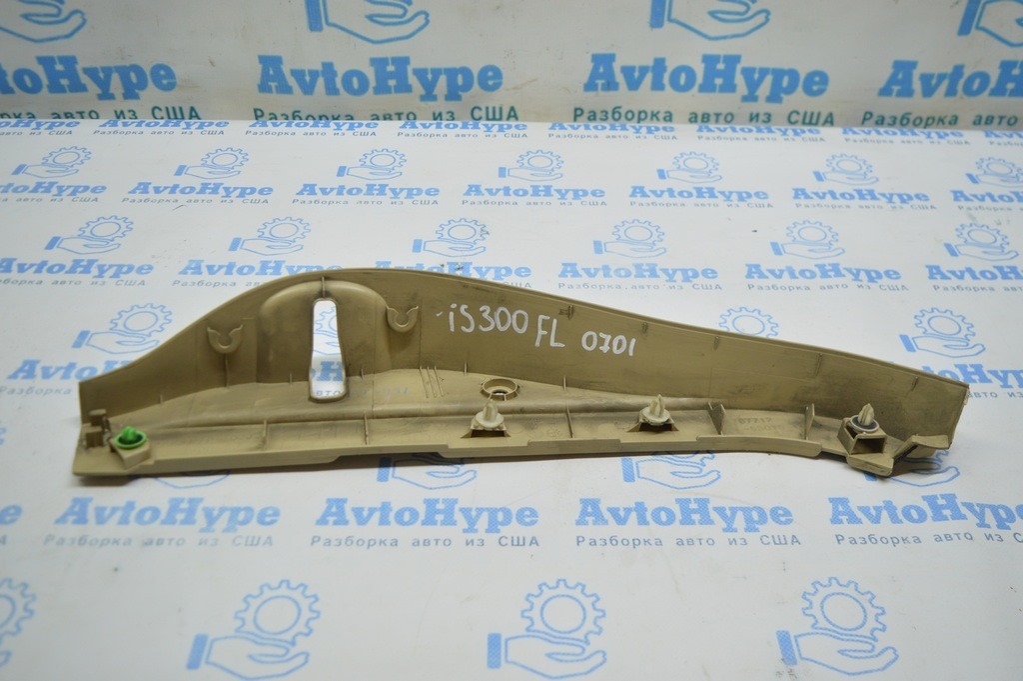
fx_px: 894
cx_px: 512
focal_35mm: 32
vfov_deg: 41.6
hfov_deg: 59.5
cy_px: 340
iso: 400
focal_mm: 21
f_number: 3.8
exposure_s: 1/80
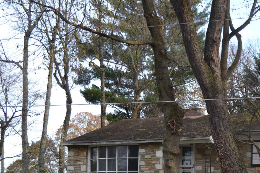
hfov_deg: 23.7
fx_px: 614
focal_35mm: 85
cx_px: 190
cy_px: 173
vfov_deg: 15.8
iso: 100
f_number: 4
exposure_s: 1/160
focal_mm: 26
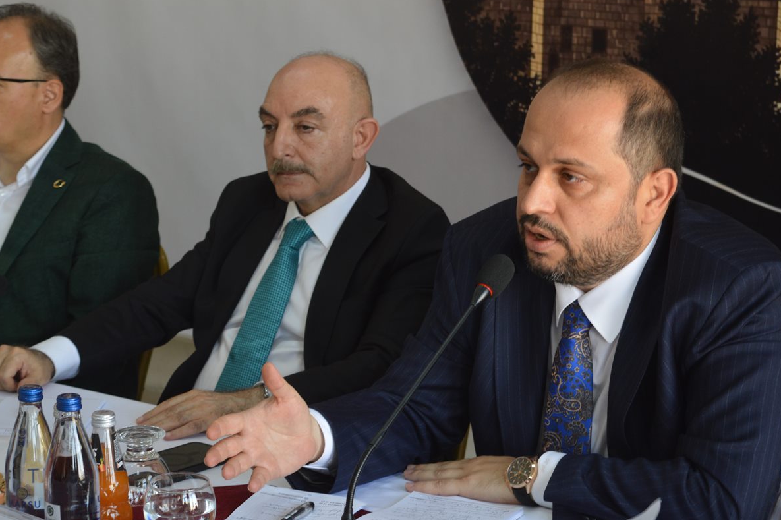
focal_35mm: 83
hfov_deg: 24.5
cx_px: 359
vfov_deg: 16.4
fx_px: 1800
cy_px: 295
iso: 400
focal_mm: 48
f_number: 5.3
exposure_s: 1/50
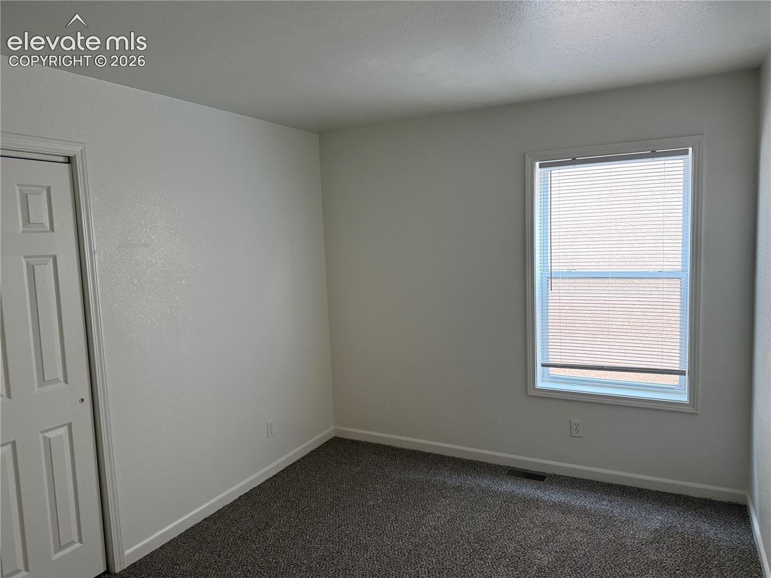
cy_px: 289
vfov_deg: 56.8
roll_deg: +2.3
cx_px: 386
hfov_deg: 71.6
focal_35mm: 24
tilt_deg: -3.8
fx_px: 535
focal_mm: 6.76
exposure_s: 1/120
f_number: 1.78
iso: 250
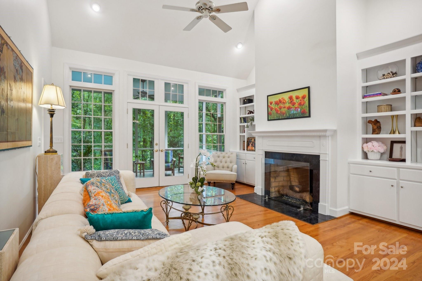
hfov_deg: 90.0
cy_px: 140
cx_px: 211
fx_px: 211
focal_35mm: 18
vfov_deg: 67.4
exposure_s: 1/25
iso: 400
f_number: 7.1
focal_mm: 18
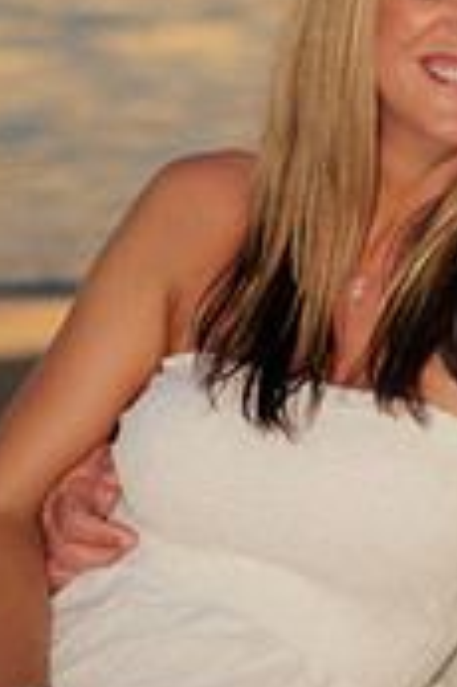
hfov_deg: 5.2
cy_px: 40
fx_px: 5056
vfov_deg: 7.8
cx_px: 574
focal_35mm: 265
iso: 640
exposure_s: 1/1000
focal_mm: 68
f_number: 2.8
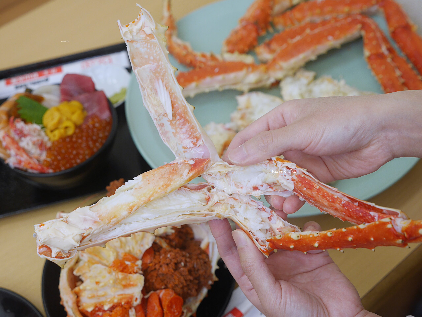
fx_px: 634
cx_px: 211
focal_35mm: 52
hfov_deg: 36.8
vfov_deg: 28.1
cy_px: 158
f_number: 4
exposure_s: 1/60
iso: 400
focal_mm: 26
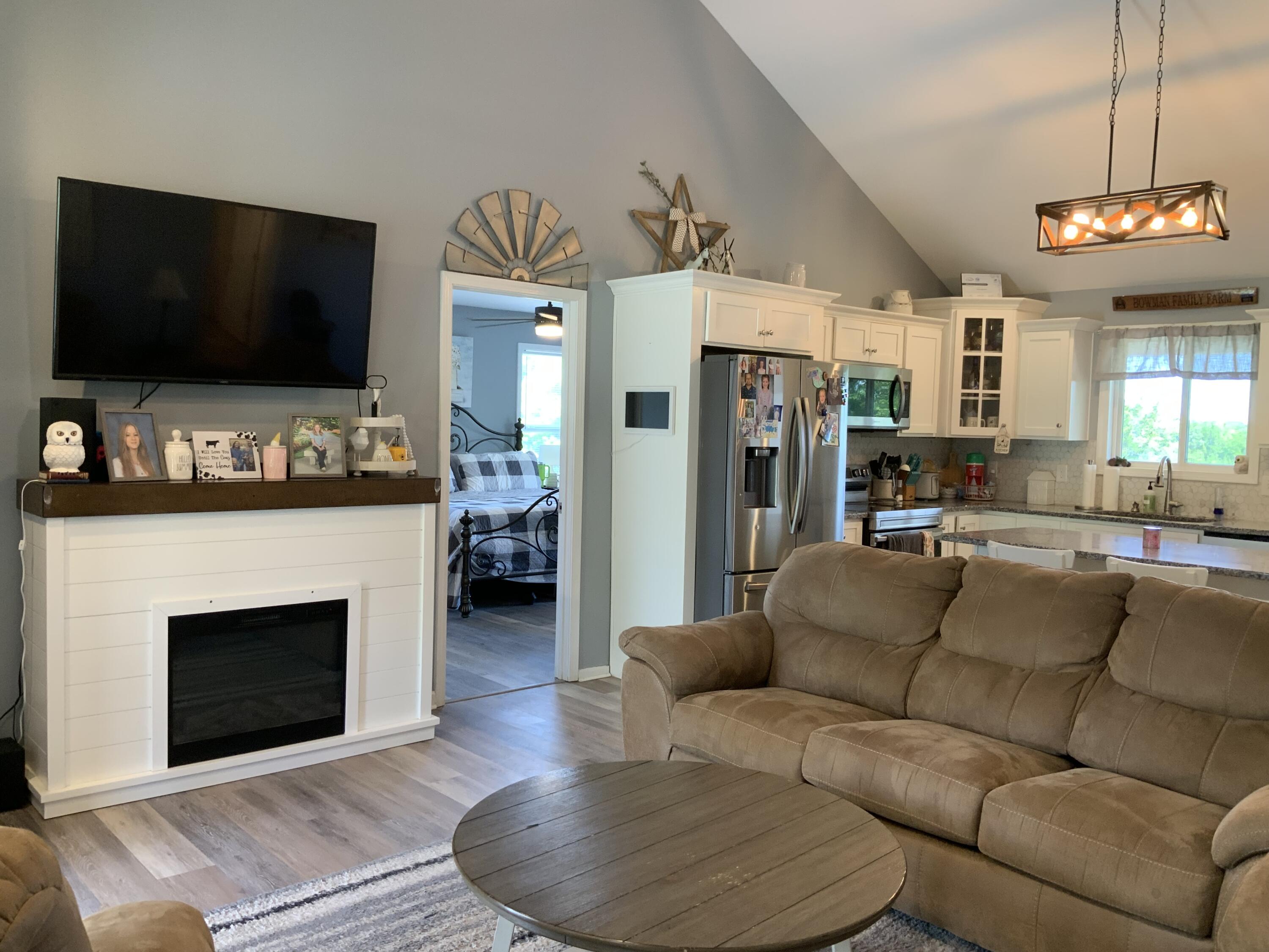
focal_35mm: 29
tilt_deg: -3.3
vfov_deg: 48.2
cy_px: 476
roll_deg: -0.9
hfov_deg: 61.7
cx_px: 634
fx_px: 1063
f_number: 1.8
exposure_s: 1/60
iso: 100
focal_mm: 3
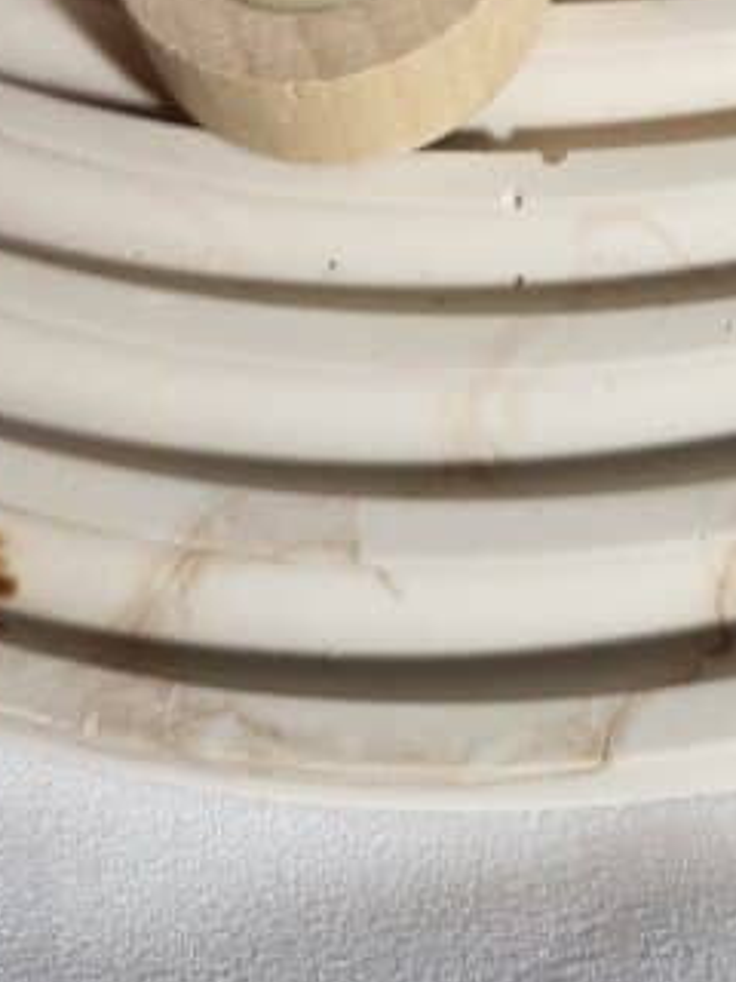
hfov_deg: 22.0
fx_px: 1843
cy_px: -196
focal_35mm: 65
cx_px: 678
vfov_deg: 26.5
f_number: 1.8
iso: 125
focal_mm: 5.4
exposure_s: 1/100
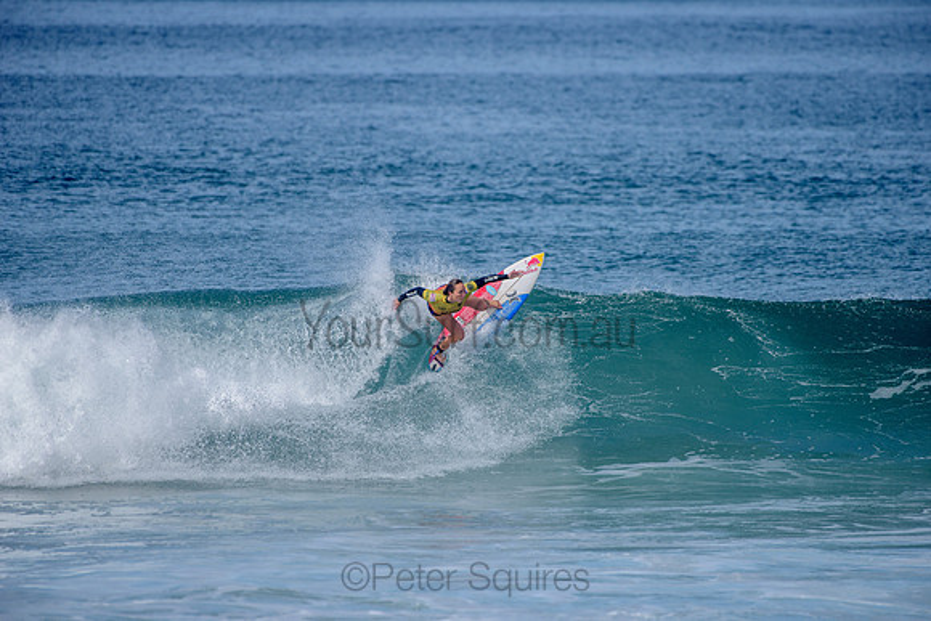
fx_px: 12933
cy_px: 310
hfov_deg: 4.1
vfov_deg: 2.8
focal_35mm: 500
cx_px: 466
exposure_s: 1/2500
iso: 250
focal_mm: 500
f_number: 6.3
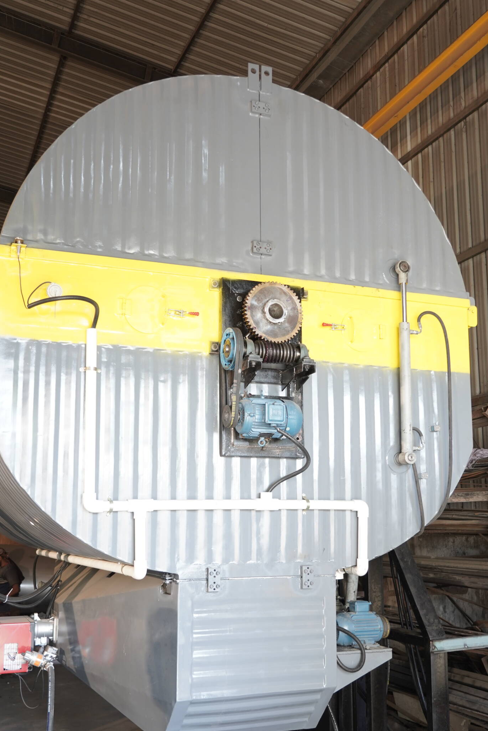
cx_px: 253
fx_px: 813
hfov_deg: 33.4
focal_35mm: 40
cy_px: 385
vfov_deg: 48.4
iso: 800
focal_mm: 32
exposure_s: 1/80
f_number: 4
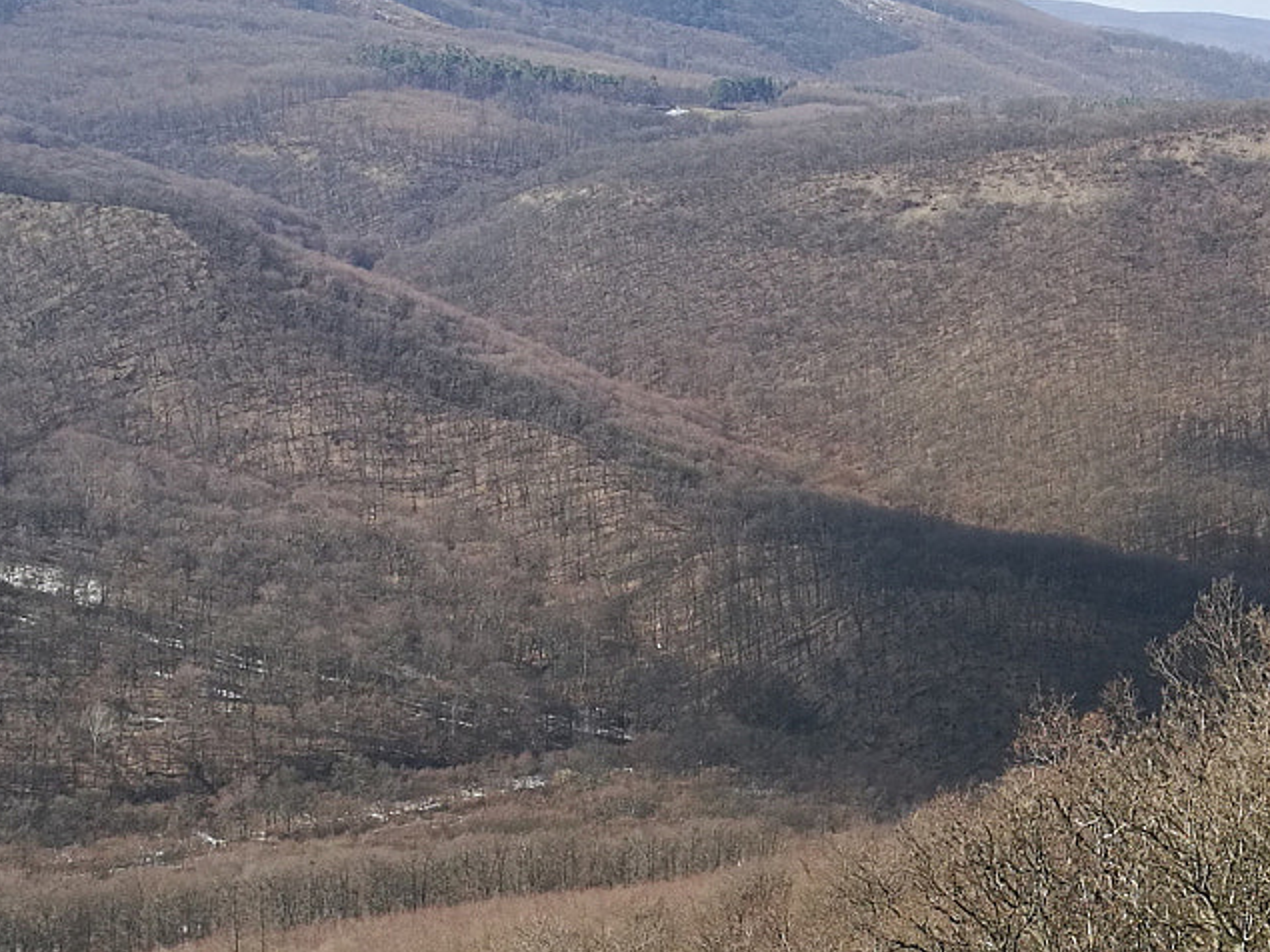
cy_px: 410
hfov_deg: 27.4
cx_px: 1188
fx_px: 2494
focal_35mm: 68
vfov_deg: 21.6
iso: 50
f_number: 2.2
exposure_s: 1/571
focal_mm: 4.5
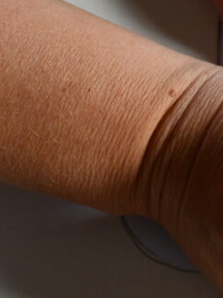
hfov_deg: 7.3
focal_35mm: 200
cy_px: 137
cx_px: 297
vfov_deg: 9.9
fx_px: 1719
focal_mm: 42
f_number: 5
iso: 1250
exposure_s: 1/100
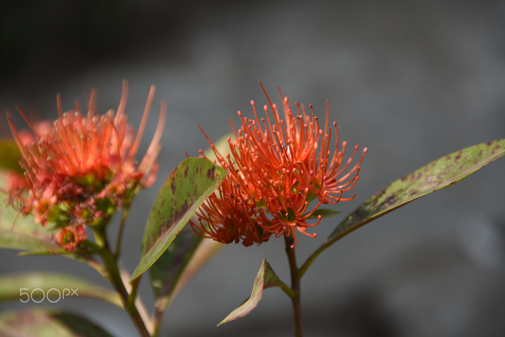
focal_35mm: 300
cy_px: 168
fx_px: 4210
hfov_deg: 6.9
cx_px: 252
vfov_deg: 4.6
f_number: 5.6
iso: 100
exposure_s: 1/125
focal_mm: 200
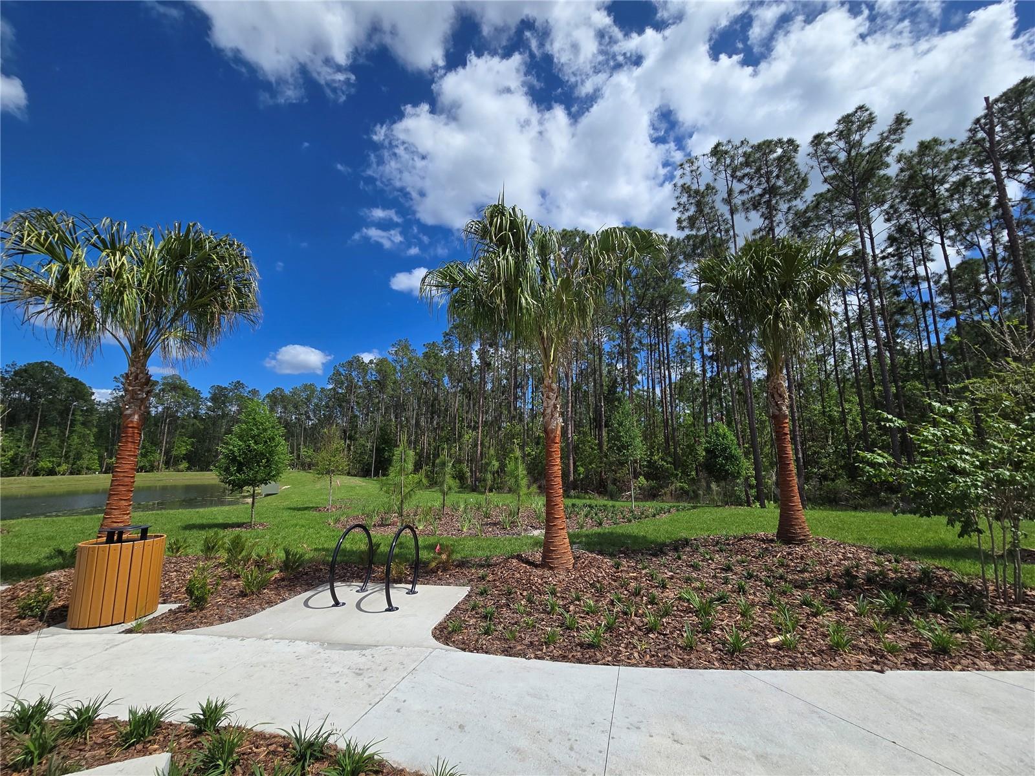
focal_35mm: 13
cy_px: 388
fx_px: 389
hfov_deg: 106.2
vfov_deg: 89.9
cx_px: 518
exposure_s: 1/3850
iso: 50
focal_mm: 2.2
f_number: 2.2
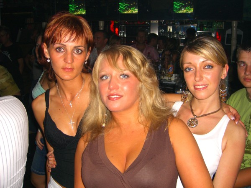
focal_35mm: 38
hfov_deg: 49.0
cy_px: 94
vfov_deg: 37.7
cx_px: 126
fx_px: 276
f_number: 2.8
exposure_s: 1/60
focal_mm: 7.9
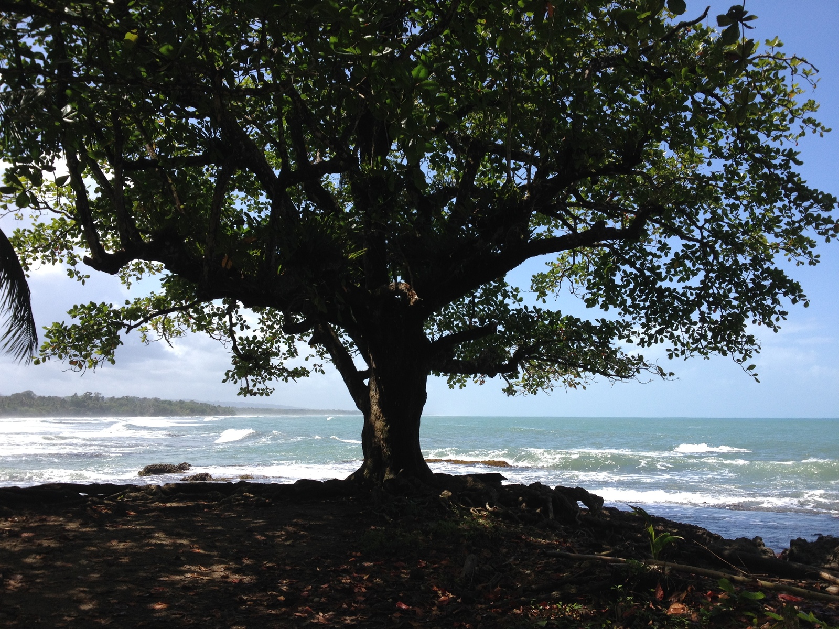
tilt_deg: +3.5
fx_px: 848
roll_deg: +0.2
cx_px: 420
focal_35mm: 35
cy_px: 314
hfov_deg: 52.6
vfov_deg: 40.7
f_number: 2.4
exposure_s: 1/1255
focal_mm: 4.28
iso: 50
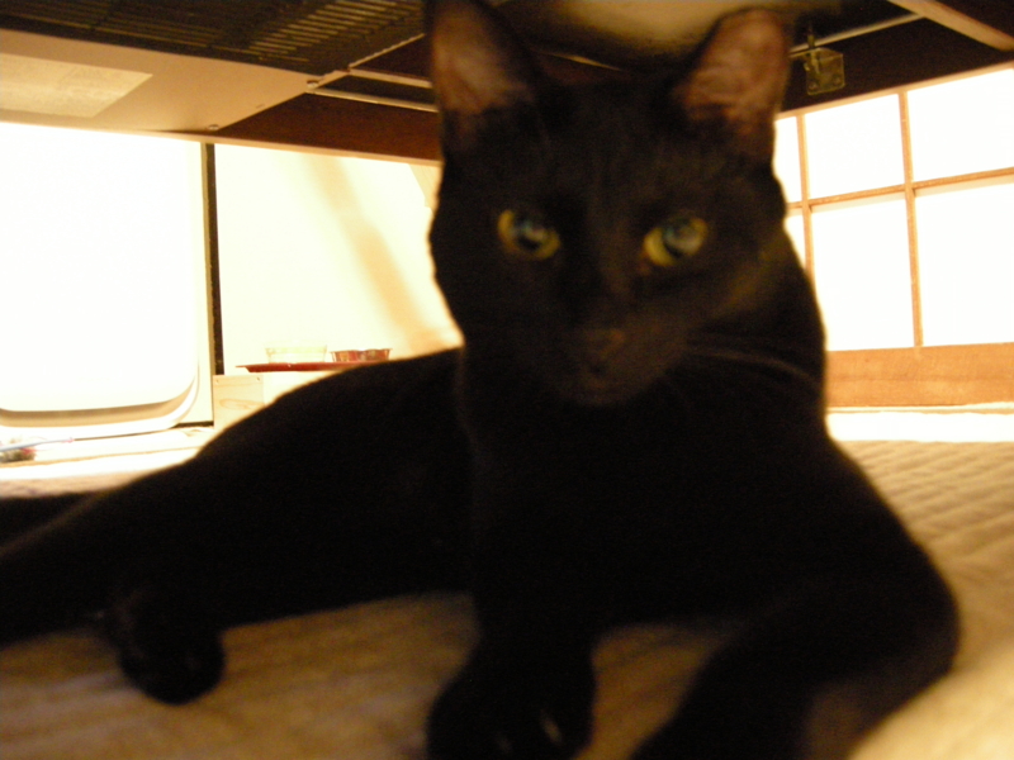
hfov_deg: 52.6
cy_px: 380
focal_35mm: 35
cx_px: 507
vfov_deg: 40.7
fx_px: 1025
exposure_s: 1/6.5
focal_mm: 7.5
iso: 800
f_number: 2.7
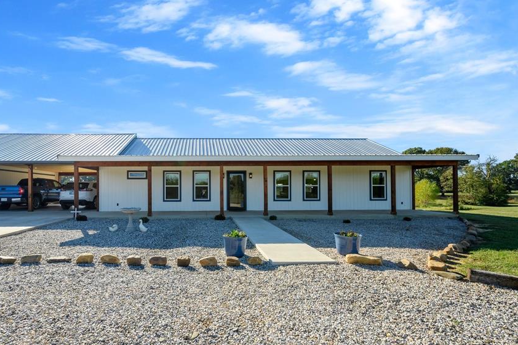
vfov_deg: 70.2
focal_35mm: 17
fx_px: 244
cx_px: 209
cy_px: 190
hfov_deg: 92.2
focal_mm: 14
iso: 320
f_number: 10
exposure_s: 1/400
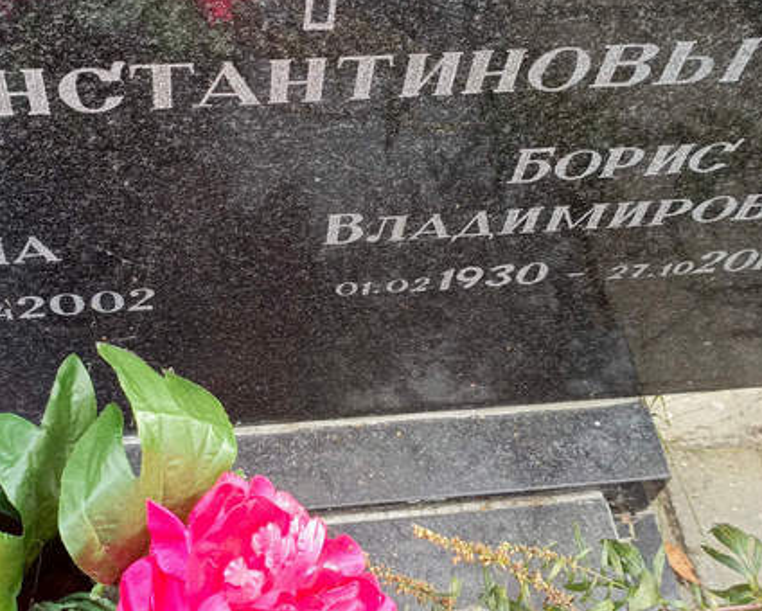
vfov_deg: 32.7
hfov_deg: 40.0
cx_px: 284
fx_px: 1038
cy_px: 259
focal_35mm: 46
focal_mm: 4.76
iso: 164
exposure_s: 1/100
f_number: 1.69
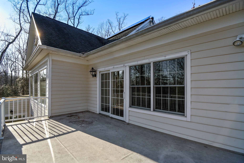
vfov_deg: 73.8
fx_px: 108
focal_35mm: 16
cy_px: 82
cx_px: 122
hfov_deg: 96.7
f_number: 7.1
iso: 100
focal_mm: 16
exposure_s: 1/200
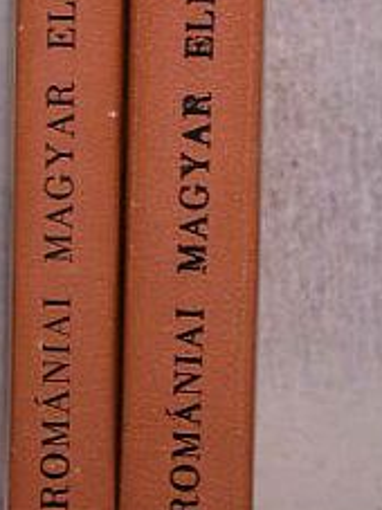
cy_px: 35
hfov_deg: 8.0
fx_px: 2739
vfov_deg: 10.6
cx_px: 70
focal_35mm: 186
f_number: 3.8
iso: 100
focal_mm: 19.3
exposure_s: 1/54.4
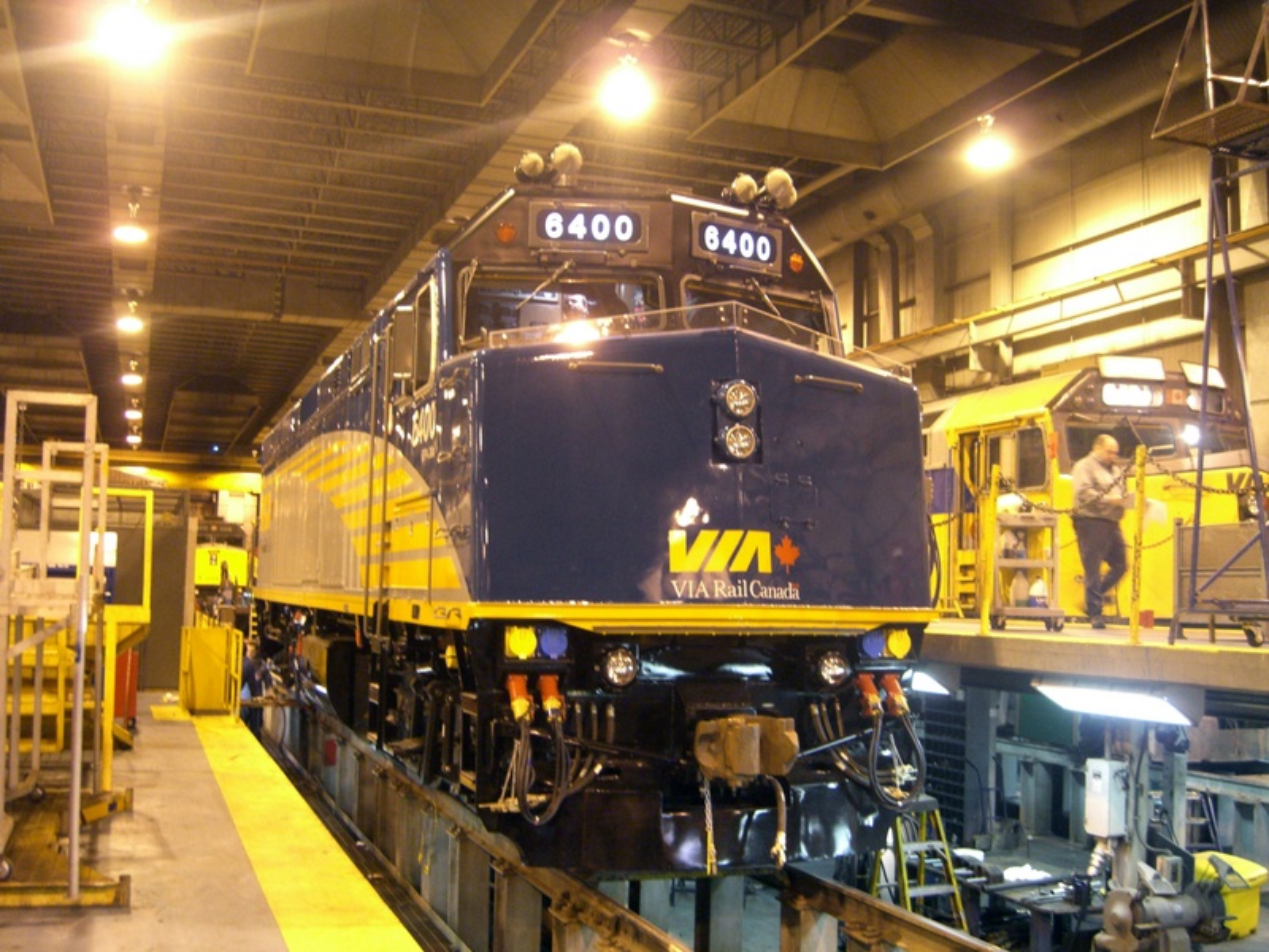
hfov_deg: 49.0
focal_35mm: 38
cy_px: 476
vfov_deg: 37.7
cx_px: 634
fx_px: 1393
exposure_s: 1/15
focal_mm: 7.9
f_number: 2.8
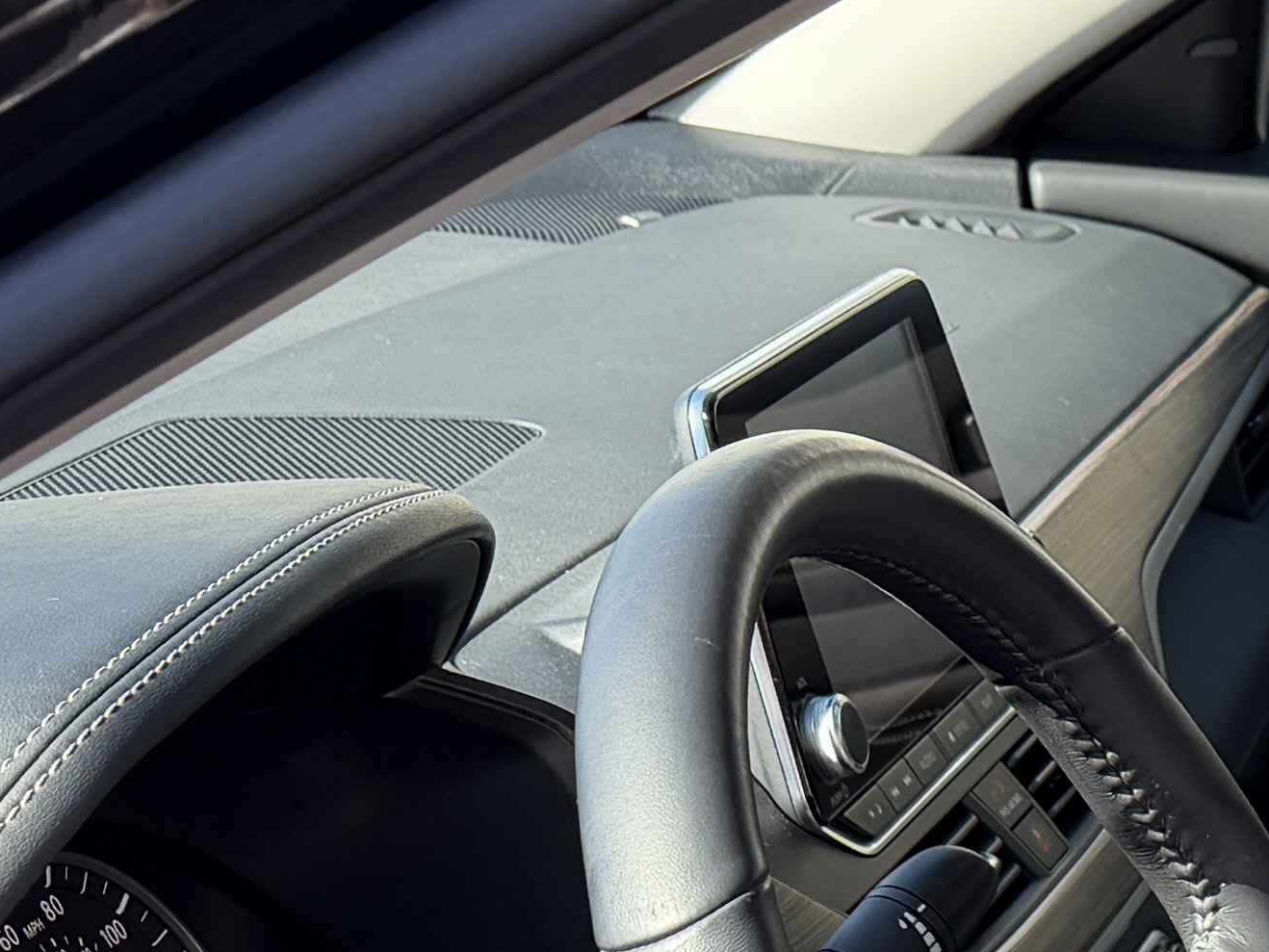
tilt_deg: -26.5
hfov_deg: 16.4
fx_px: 3813
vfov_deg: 13.3
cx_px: 2137
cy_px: 1522
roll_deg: -1.3
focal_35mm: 104
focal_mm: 6.76
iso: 100
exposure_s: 1/510
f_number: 1.78
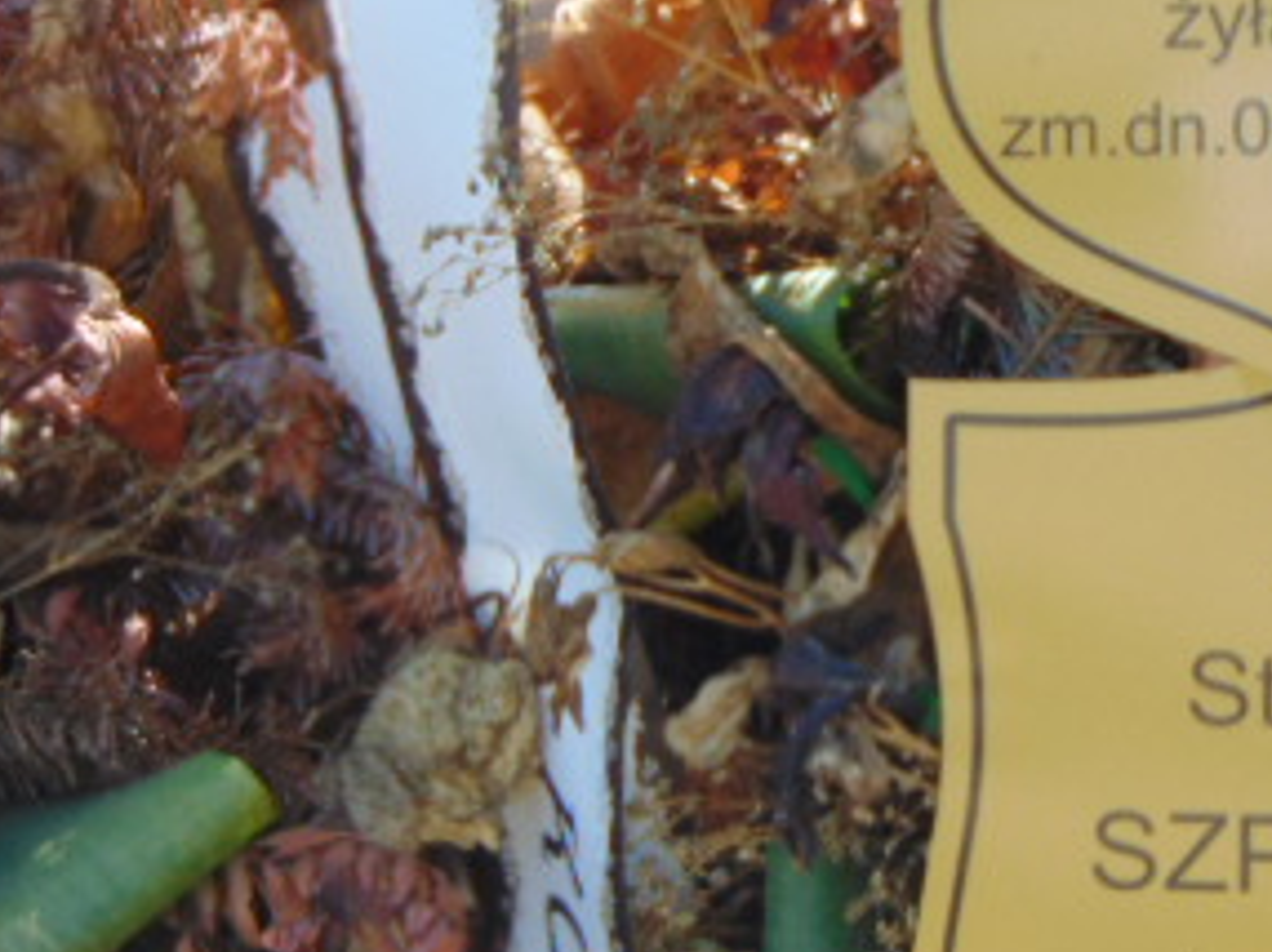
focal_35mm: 242
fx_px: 8885
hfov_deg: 8.2
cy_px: 343
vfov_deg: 6.1
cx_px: 1036
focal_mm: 19.4
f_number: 3.9
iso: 80
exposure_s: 1/250
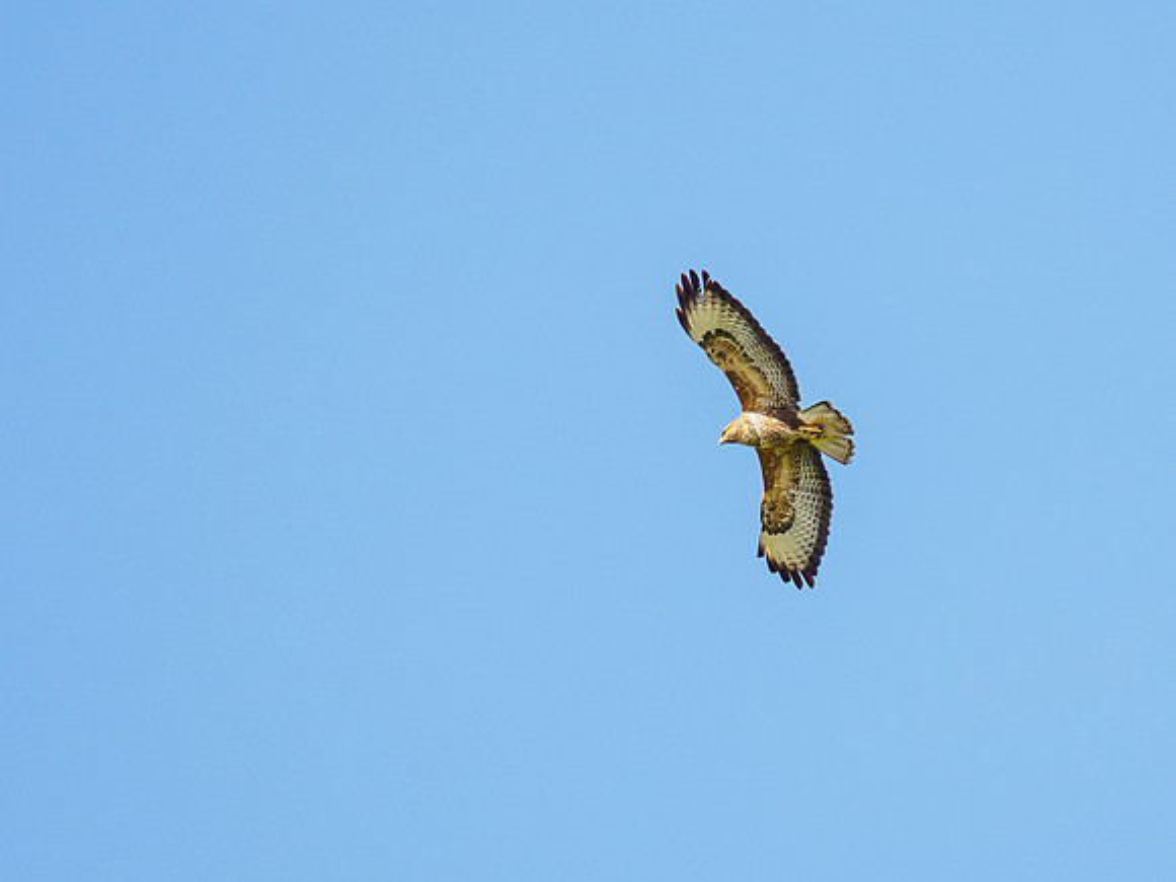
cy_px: 382
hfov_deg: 1.8
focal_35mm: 1088
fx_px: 36957
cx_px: 990
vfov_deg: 1.4
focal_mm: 300
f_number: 4
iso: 1250
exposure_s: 1/2500
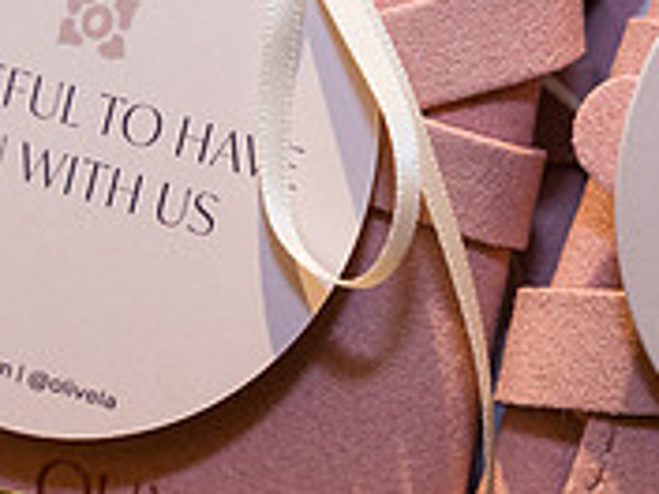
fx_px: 2951
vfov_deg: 9.6
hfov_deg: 12.7
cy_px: 264
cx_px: 378
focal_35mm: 155
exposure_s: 1/100
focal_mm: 49
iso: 800
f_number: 4.5
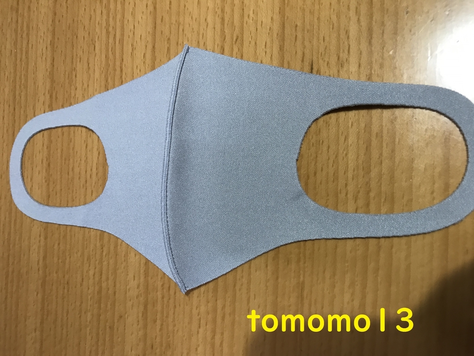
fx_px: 383
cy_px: 178
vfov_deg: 49.7
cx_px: 237
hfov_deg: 63.4
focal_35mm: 28
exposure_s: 1/20
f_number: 1.8
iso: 40
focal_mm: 3.99
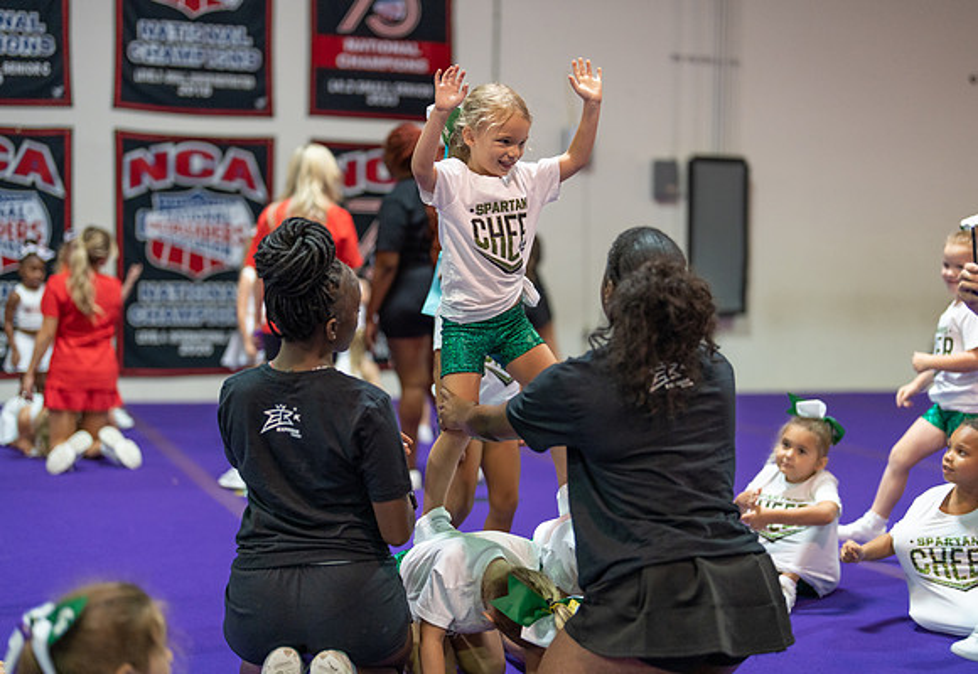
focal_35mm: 54
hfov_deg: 36.6
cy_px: 337
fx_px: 1478
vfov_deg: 25.7
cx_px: 506
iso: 1250
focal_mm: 50
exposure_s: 1/640
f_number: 1.2
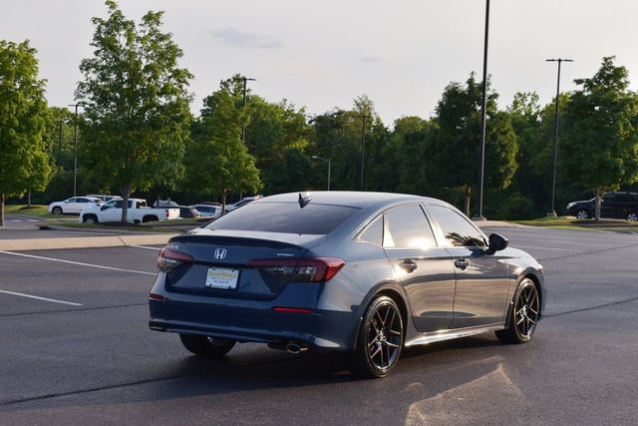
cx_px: 319
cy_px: 213
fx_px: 1196
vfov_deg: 20.2
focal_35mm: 68
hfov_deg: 29.9
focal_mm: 45
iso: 140
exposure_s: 1/250
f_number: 8
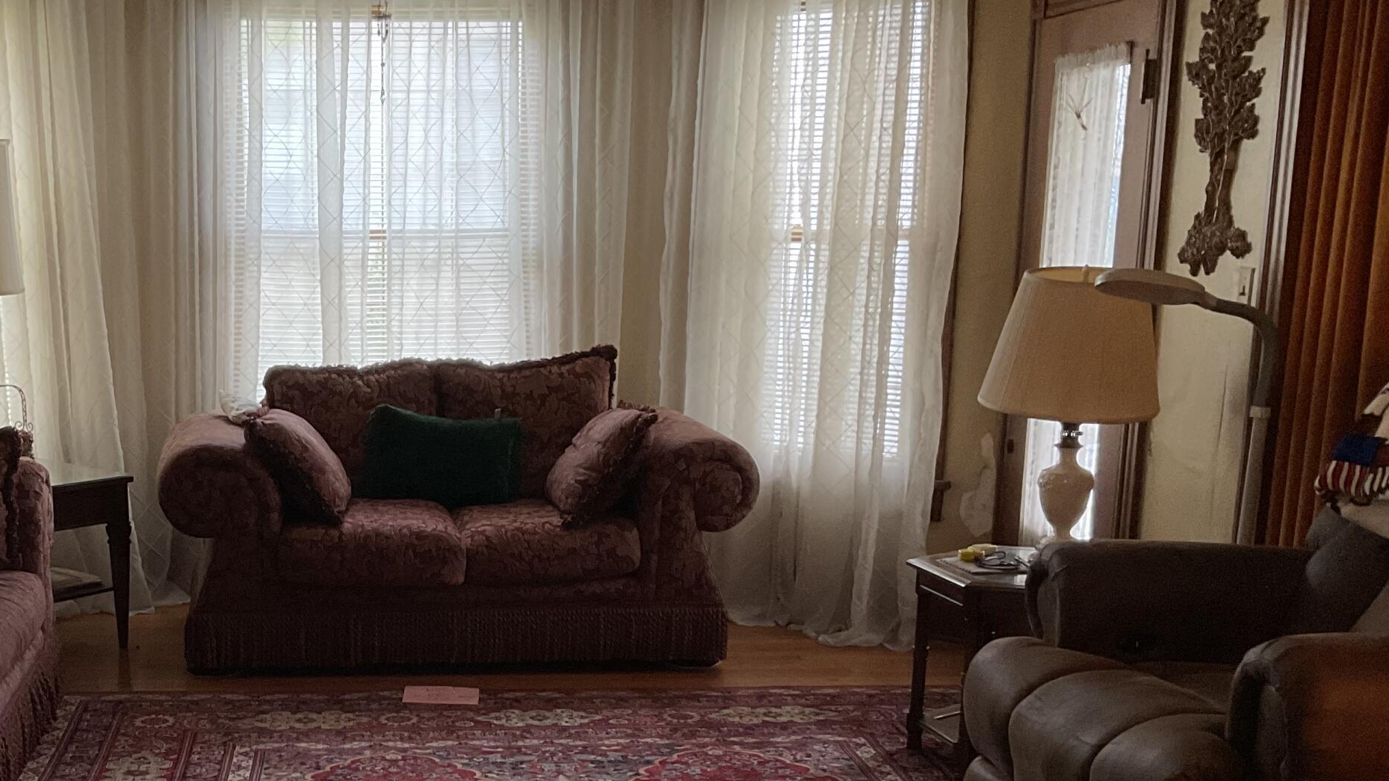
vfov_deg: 23.1
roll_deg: +0.1
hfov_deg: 39.7
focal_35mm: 51
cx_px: 390
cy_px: 656
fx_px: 1878
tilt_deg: -13.7
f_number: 1.8
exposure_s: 1/60
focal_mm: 3
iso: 64
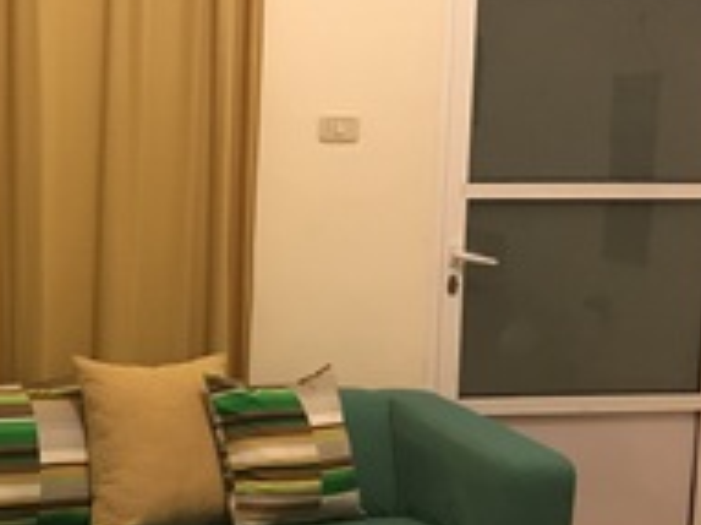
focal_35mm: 67
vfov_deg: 21.9
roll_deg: -1.1
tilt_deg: -7.4
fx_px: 1356
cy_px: 314
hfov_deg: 28.1
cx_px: 101
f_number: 1.8
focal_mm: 3.99
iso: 100
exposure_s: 1/9
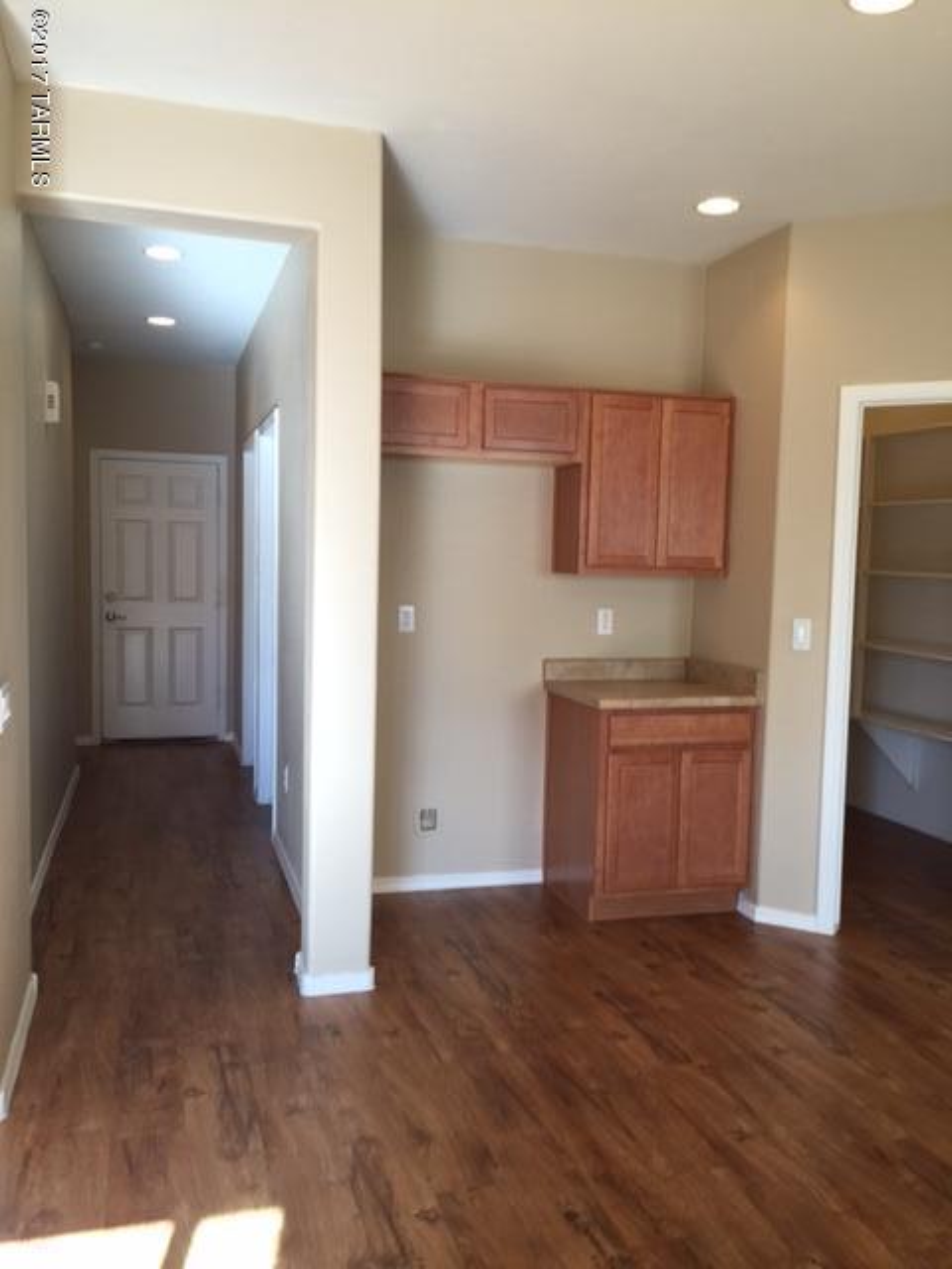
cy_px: 634
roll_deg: -1.1
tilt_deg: -5.8
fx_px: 1063
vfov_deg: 61.7
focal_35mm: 29
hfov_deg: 48.2
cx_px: 476
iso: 32
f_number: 2.2
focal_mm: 4.15
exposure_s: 1/60
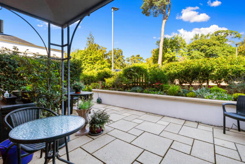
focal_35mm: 16
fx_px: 109
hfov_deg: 96.6
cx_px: 128
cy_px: 84
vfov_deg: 73.8
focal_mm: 14
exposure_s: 1/320
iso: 400
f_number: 7.1
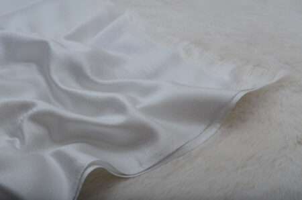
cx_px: 151
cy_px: 100
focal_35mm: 75
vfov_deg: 18.1
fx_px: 628
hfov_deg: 27.0
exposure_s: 1/250
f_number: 6.3
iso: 200
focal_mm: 50
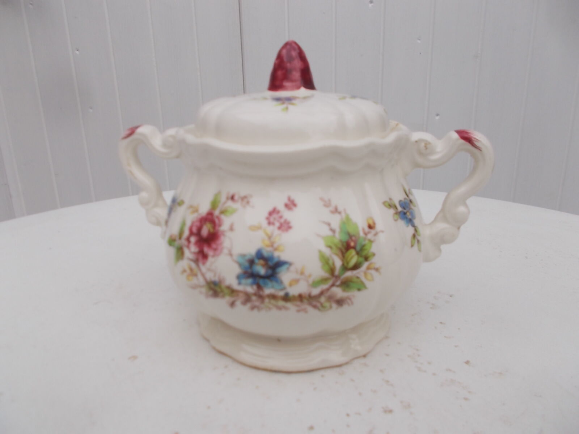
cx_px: 290
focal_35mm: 26
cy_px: 217
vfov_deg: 53.1
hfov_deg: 67.3
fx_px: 435
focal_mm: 4.6
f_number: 3.2
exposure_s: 1/320
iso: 80
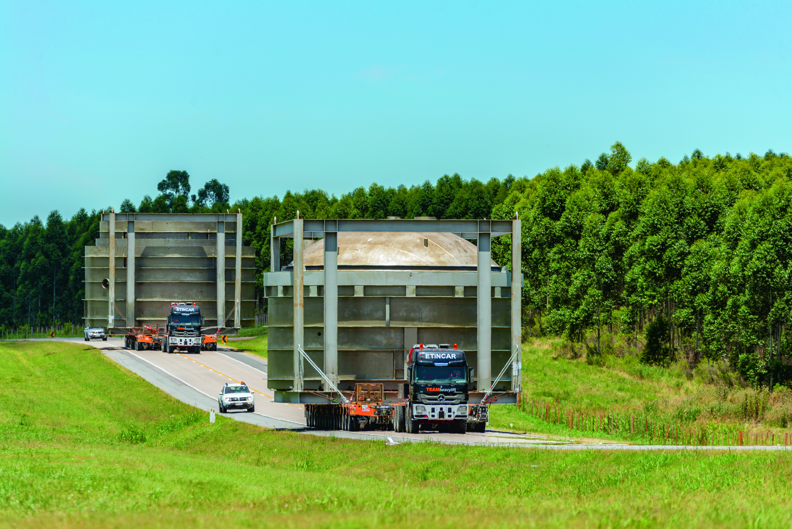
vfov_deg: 4.3
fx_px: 7042
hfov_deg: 6.4
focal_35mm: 320
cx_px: 396
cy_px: 264
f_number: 6.3
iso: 100
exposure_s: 1/500
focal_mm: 320
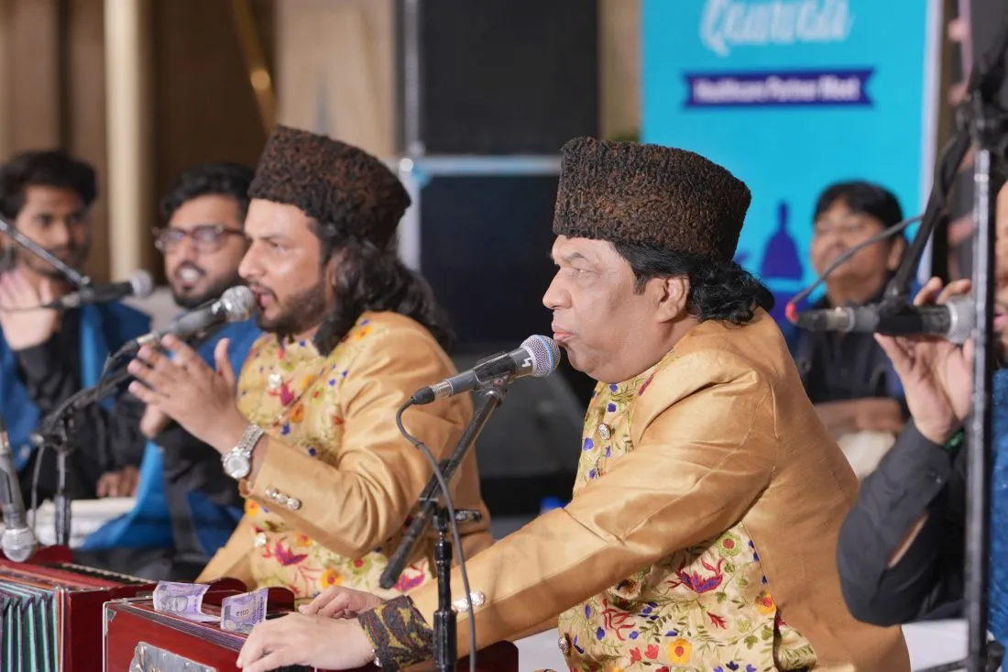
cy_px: 336
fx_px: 3555
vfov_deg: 10.8
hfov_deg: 16.1
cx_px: 504
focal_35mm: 127
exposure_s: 1/100
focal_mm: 85
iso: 320
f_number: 2.8
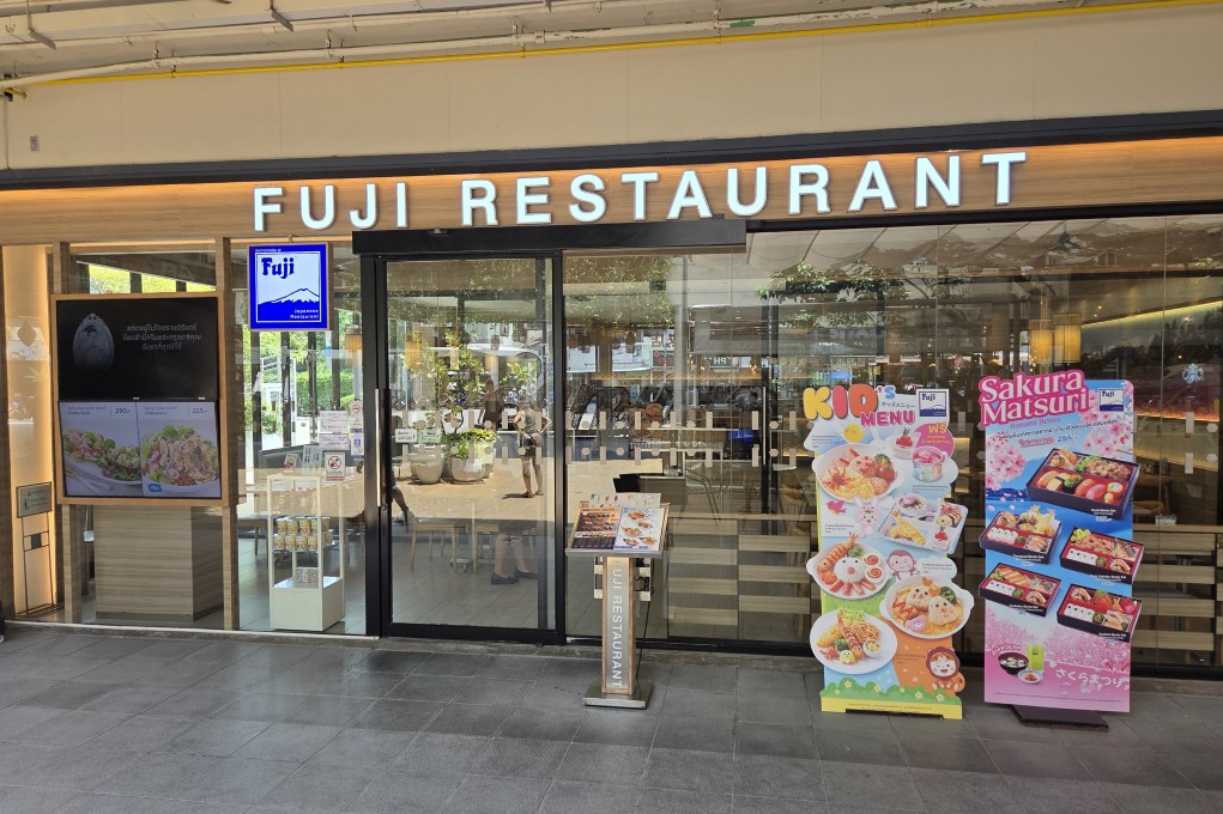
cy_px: 430
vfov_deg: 53.1
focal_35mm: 24
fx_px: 815
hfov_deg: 73.8
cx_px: 611
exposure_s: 1/594
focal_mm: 5.4
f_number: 1.8
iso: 80
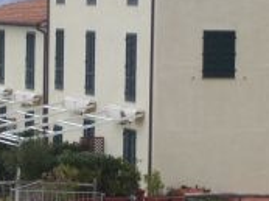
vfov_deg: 5.9
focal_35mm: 252
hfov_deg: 7.9
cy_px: 57
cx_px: 120
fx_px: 1954
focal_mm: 14.3
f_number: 4.3
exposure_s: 1/500
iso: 80
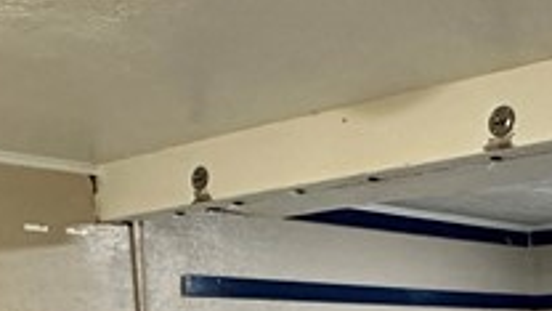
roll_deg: +1.1
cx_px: 236
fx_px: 1098
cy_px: 521
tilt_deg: -8.0
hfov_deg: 28.2
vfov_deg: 14.5
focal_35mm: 75
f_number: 2.2
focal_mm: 2.22
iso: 1000
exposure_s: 1/60
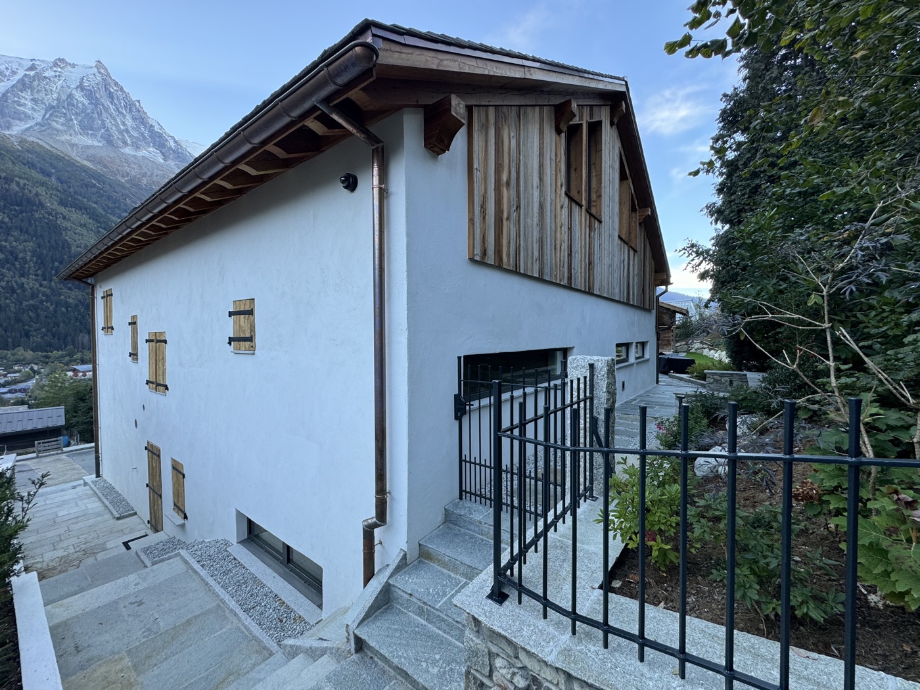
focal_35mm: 14
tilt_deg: -0.8
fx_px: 372
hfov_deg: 102.1
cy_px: 345
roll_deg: -0.4
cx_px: 460
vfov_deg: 85.7
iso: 40
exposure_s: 1/99
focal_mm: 2.22
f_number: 2.2
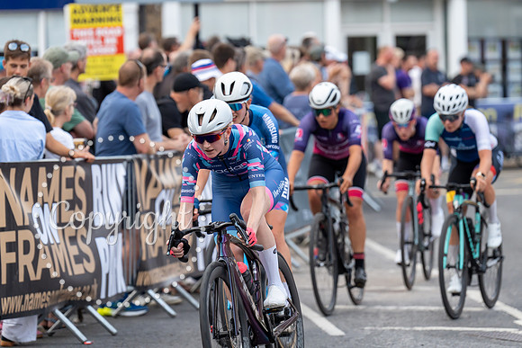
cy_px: 124
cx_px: 268
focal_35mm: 211
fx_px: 3059
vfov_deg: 6.5
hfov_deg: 9.8
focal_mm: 164
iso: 500
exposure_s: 1/1000
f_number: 3.2
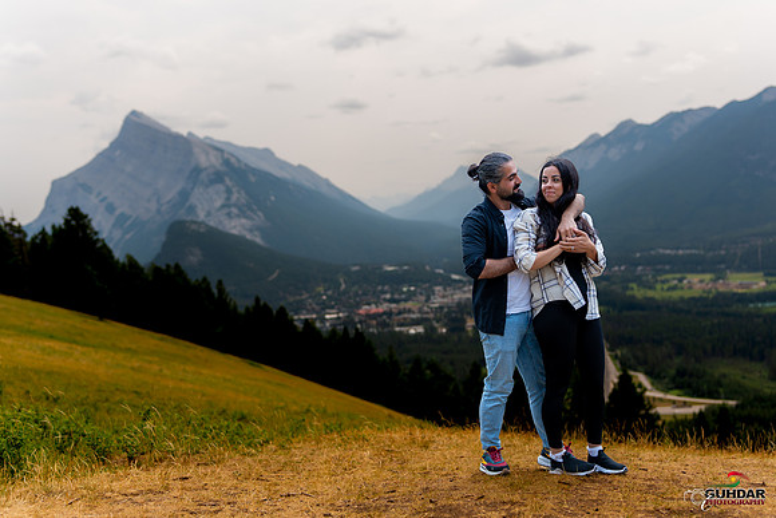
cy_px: 259
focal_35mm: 35
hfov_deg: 54.4
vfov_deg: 37.9
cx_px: 388
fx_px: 755
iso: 200
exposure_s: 1/5000
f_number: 2
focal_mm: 35
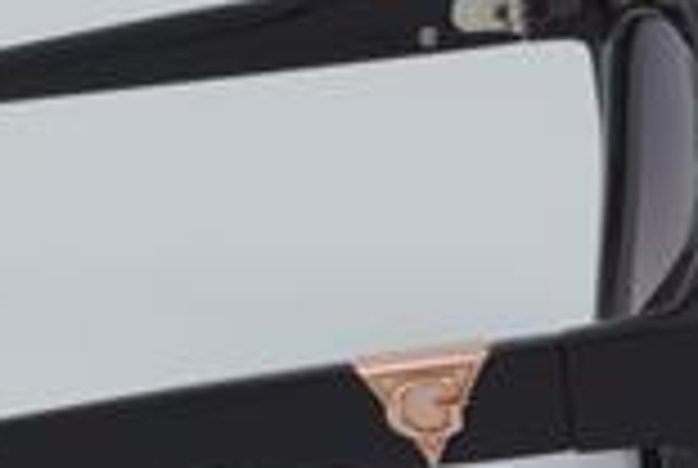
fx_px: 3749
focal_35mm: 193
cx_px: -63
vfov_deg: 7.1
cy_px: 410
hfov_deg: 10.5
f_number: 32
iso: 100
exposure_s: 1/4
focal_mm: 50
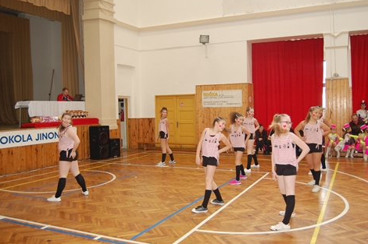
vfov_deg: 37.8
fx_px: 357
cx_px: 188
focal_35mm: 35
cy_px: 123
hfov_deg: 54.5
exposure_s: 1/60
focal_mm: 22
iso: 450
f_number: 3.8
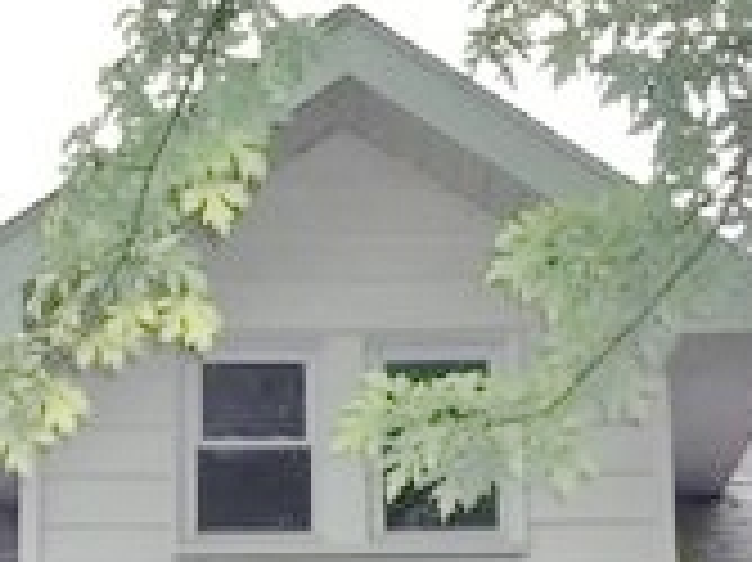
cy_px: 908
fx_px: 2670
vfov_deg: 11.4
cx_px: 315
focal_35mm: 123
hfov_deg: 16.0
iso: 160
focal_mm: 5.7
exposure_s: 1/320
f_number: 2.9
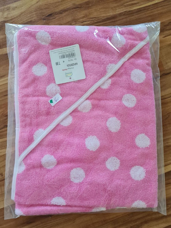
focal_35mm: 26
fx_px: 171
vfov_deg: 67.3
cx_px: 86
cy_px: 114
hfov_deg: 53.0
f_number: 1.8
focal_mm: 5.4
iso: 320
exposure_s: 1/100
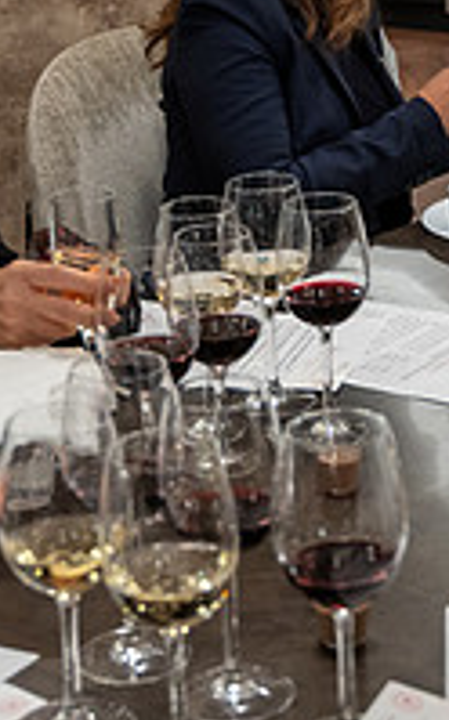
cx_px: 344
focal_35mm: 101
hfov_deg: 12.9
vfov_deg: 20.3
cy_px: 101
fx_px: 1982
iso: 2000
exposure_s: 1/100
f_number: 4
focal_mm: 34
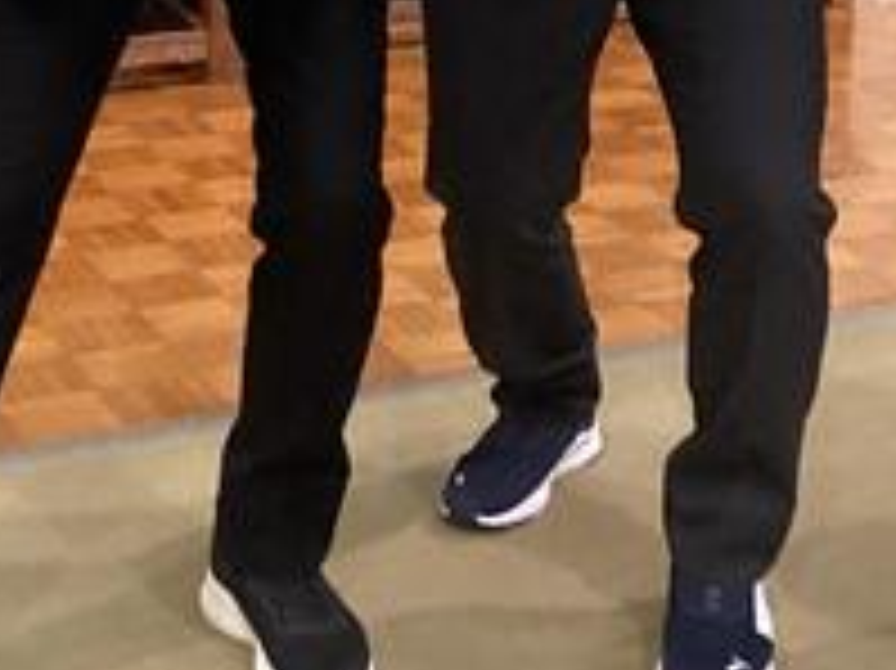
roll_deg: -0.5
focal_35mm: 109
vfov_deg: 13.0
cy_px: -272
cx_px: 531
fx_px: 2820
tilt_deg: -9.5
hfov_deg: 18.0
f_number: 2.4
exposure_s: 1/60
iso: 320
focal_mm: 3.3
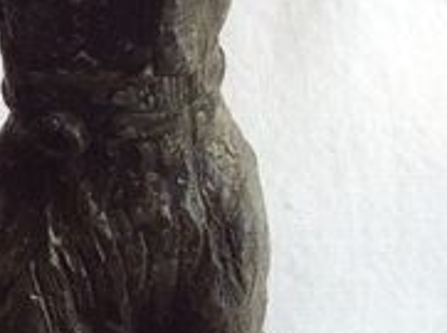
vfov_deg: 8.4
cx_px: -487
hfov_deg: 10.2
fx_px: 2281
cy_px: 166
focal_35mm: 177
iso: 32
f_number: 2.4
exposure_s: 1/101
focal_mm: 3.3
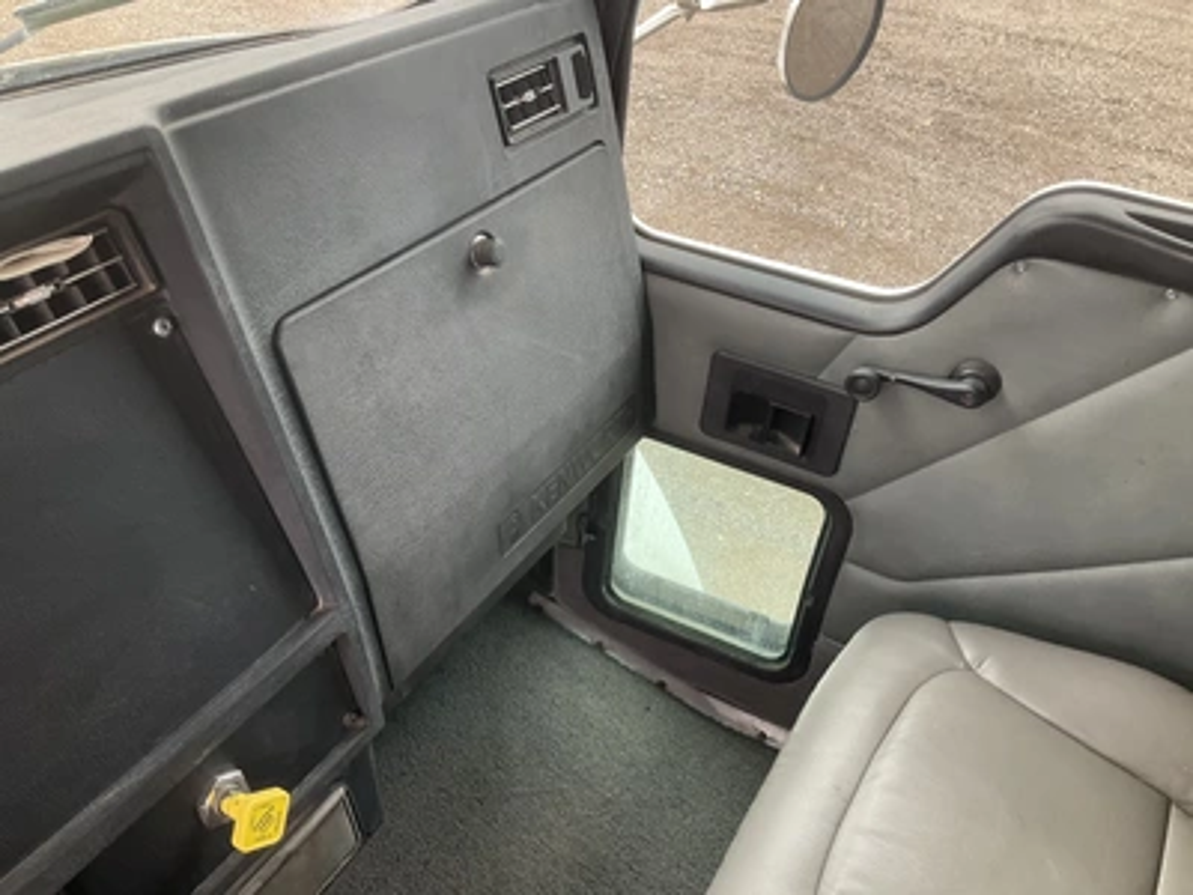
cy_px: 448
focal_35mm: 29
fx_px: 999
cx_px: 596
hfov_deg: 61.7
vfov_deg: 48.2
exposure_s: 1/122
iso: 32
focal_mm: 3
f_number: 1.8
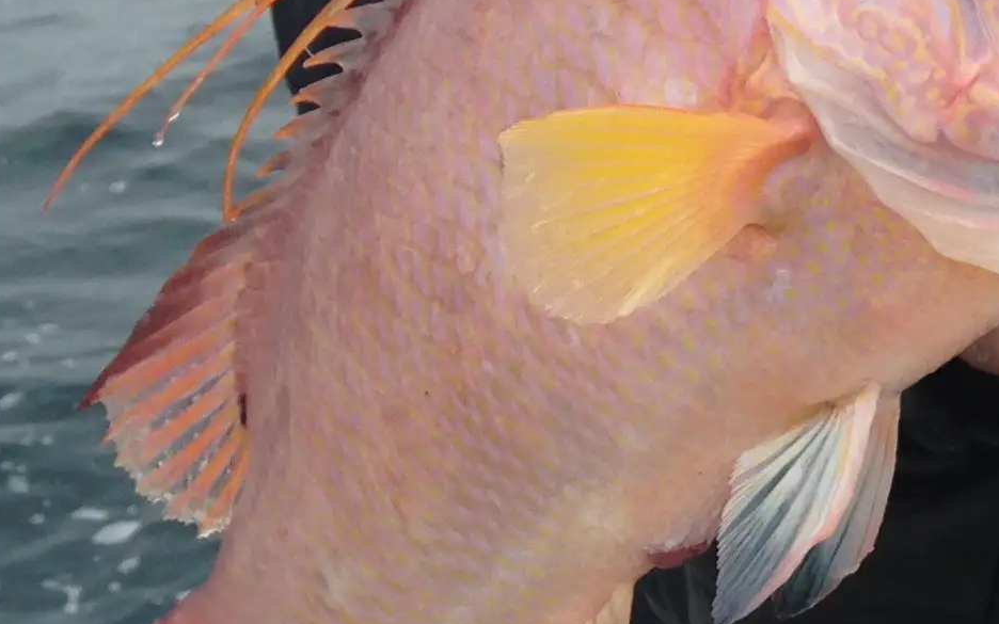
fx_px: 3322
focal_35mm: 122
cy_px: 73
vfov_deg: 10.7
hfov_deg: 15.7
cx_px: 1526
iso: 50
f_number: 2.4
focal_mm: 4.12
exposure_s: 1/616
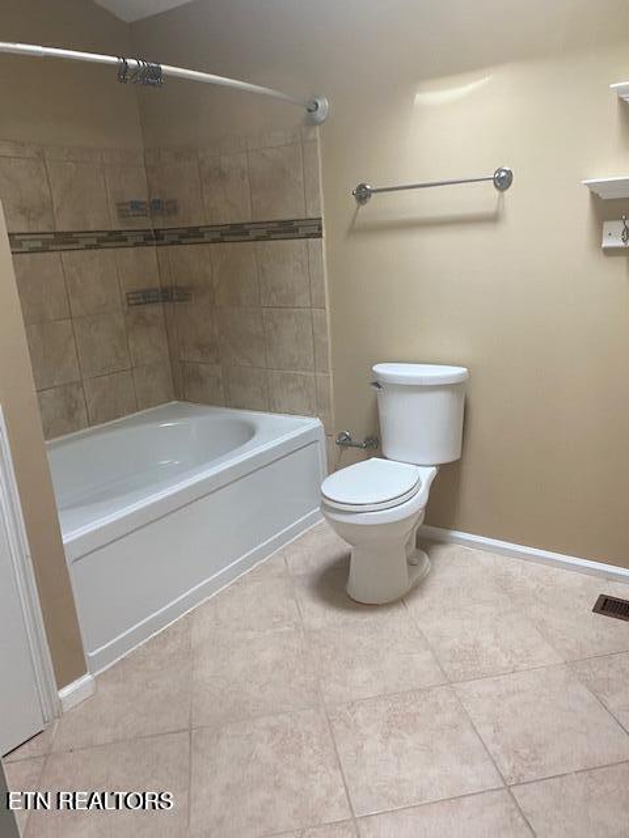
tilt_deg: -15.9
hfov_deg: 53.1
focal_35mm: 26
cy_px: 419
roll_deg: +3.7
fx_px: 630
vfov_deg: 67.3
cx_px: 314
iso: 125
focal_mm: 4.25
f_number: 1.8
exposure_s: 1/85
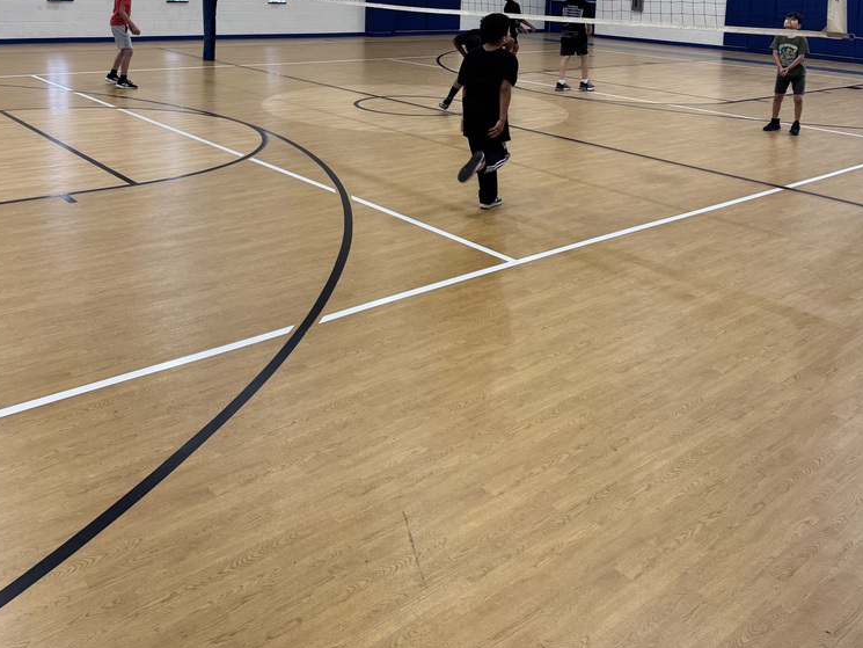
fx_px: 823
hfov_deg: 55.3
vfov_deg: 39.8
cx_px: 430
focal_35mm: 33
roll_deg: -2.0
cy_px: 66
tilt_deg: -6.7
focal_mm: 6.76
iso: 80
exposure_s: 1/120
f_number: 1.78
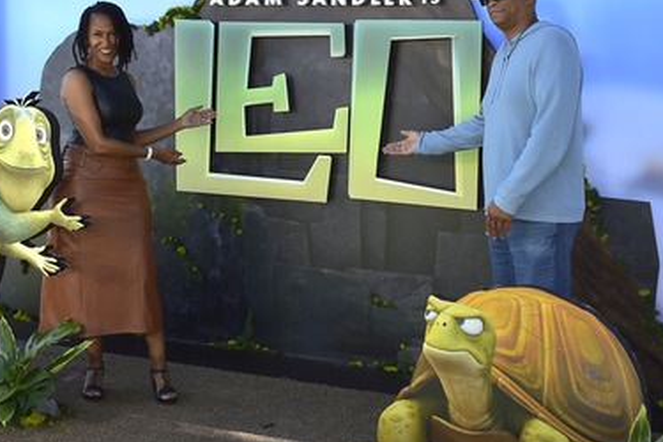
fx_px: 773
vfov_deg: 31.9
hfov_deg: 46.4
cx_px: 315
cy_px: 191
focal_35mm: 42
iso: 125
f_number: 7.1
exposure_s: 1/250
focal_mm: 35
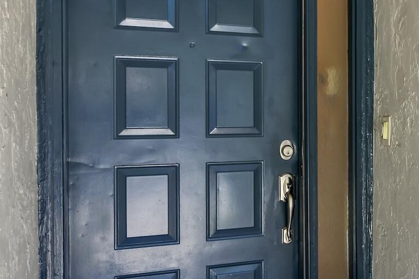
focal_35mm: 49
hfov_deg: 35.9
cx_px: 431
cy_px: 120
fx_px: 570
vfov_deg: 27.5
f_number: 11
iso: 200
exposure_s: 1/30
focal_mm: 16
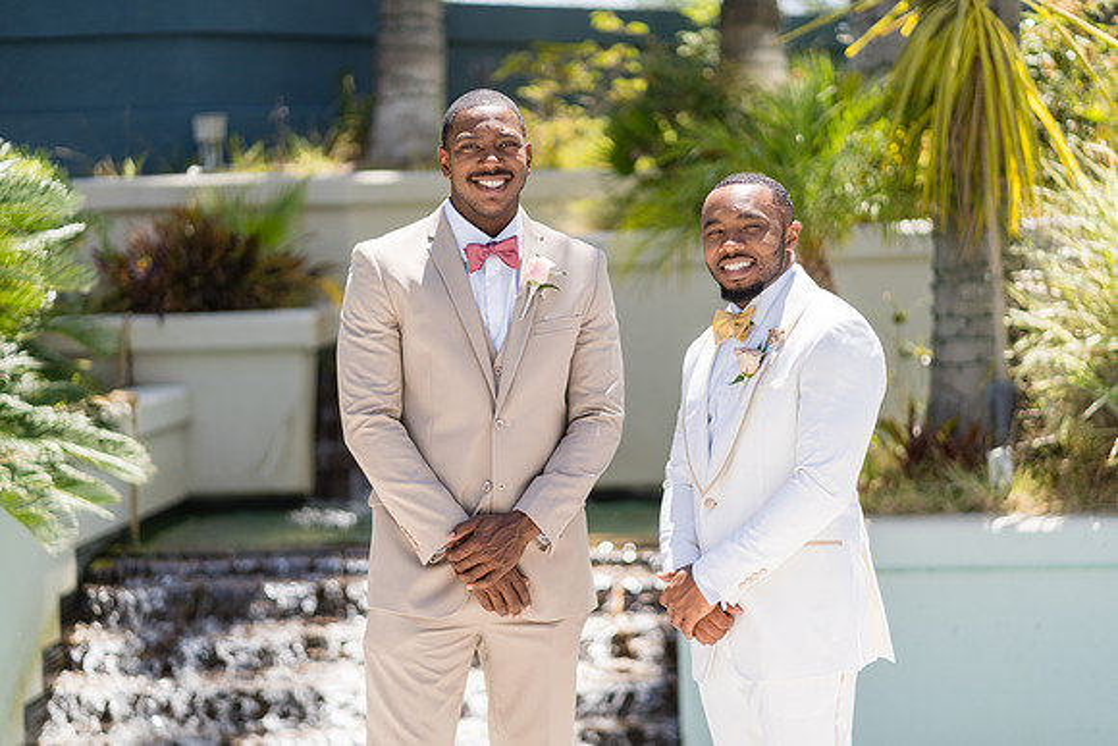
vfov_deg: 16.1
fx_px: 2640
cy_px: 373
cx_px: 559
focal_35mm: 85
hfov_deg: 23.9
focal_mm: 85
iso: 100
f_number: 1.8
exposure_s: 1/1600
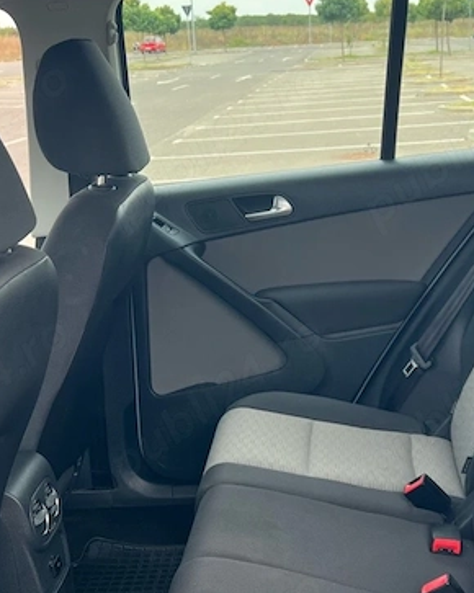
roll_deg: +2.4
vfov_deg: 33.0
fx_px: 983
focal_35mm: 56
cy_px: 439
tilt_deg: -22.8
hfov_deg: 27.1
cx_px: 281
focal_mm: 5.7
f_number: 1.5
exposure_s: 1/292
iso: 50
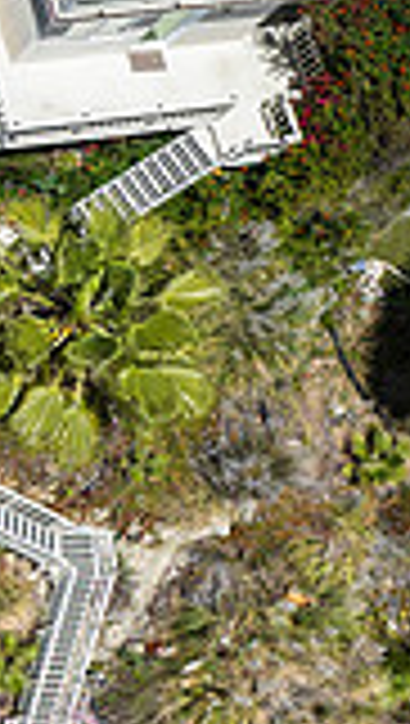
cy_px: 94
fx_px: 1810
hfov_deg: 10.0
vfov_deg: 22.2
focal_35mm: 94
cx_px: -784
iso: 110
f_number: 2.8
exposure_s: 1/4000
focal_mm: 12.29
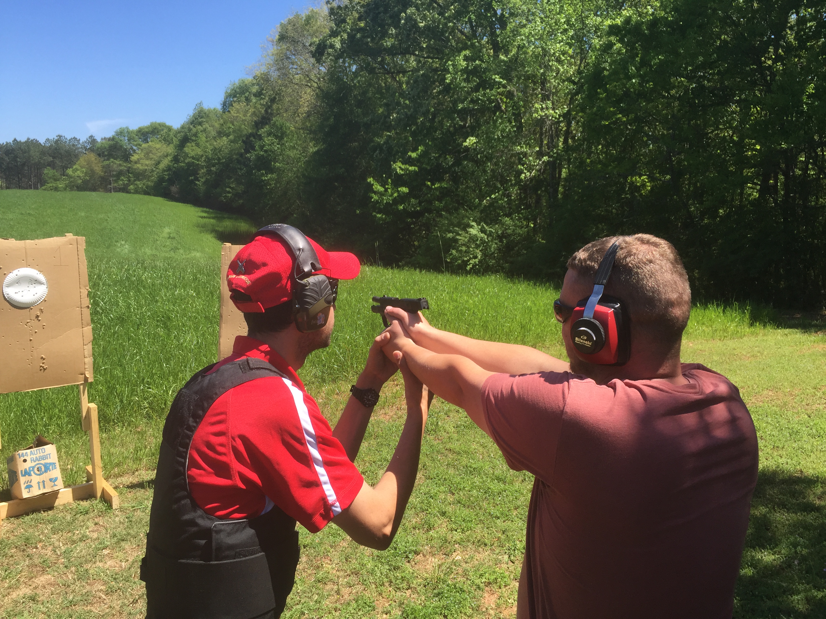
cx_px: 413
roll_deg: +0.0
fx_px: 692
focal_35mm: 29
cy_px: 310
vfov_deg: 48.2
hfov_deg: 61.7
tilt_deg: -11.1
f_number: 2.2
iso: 32
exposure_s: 1/1041
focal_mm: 4.15
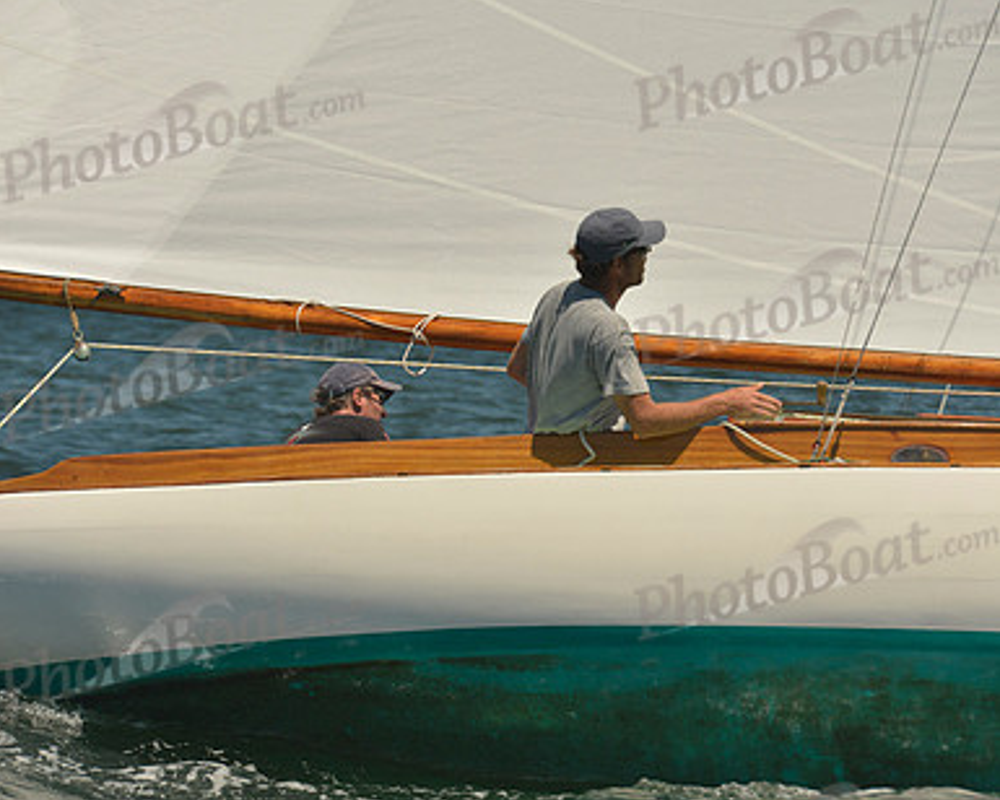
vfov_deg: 5.5
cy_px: 475
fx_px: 8376
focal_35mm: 283
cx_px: 500
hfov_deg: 6.8
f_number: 8
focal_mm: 200
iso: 280
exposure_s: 1/800
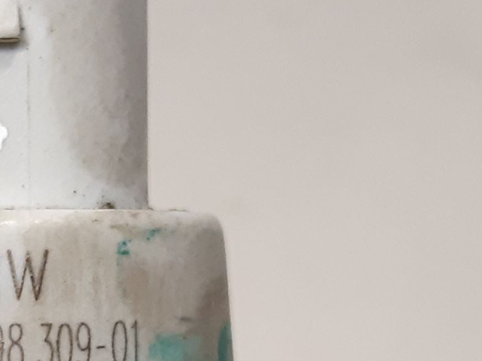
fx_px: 961
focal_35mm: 69
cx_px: -74
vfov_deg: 20.6
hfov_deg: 25.7
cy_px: 365
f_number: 1.7
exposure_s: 1/50
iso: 160
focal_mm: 3.93
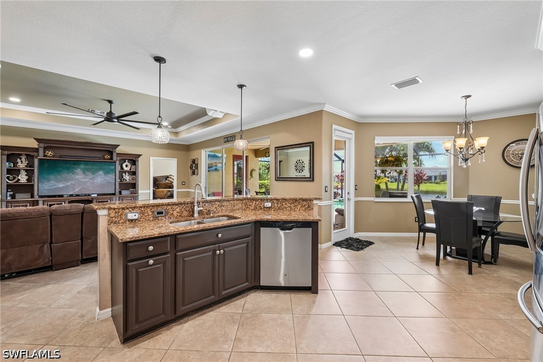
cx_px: 272
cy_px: 181
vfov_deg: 81.2
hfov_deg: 104.3
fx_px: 211
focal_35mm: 14
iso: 400
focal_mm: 14
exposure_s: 1/20
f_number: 8
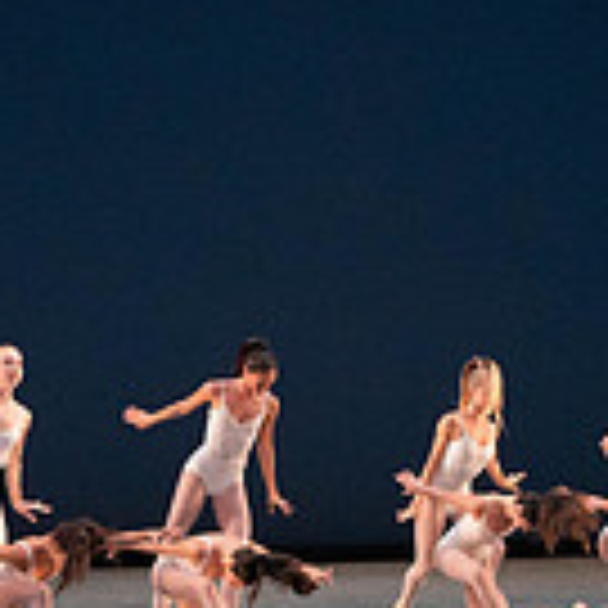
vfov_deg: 4.8
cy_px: 25
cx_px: 329
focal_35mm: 365
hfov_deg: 4.8
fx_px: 7253
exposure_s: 1/400
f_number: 6.3
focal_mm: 100
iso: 5000
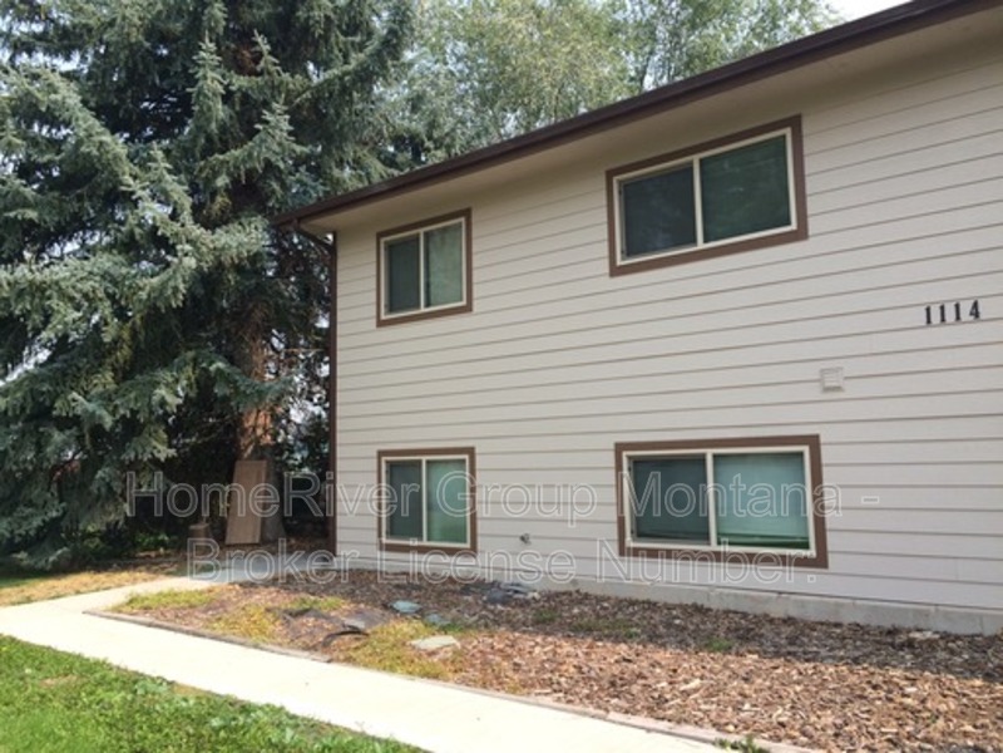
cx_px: 502
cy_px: 376
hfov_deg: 61.7
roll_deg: +3.9
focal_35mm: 29
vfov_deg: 48.2
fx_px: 840
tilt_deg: +7.5
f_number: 2.2
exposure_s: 1/805
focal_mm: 4.15
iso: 32
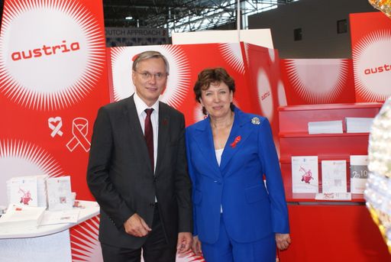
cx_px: 196
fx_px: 457
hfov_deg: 46.3
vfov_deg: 32.0
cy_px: 131
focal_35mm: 42
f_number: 5.6
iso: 400
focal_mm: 28
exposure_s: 1/60
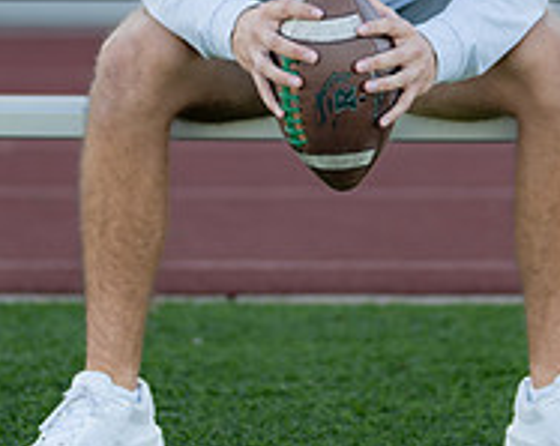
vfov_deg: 9.7
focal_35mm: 158
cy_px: -24
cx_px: 379
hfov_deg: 12.2
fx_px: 2615
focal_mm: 50
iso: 100
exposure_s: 1/2500
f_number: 1.2
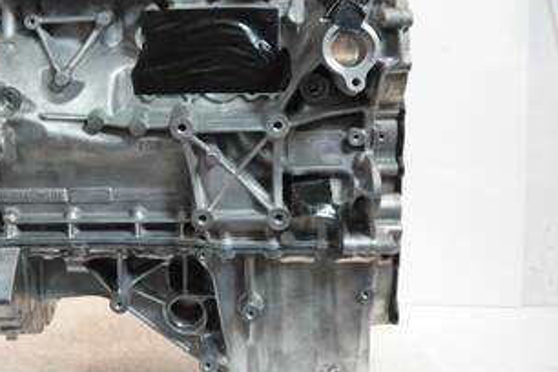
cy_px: 108
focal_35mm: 49
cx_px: 135
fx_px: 759
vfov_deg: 27.3
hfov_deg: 39.2
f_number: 3.5
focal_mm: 15
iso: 400
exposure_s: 1/60
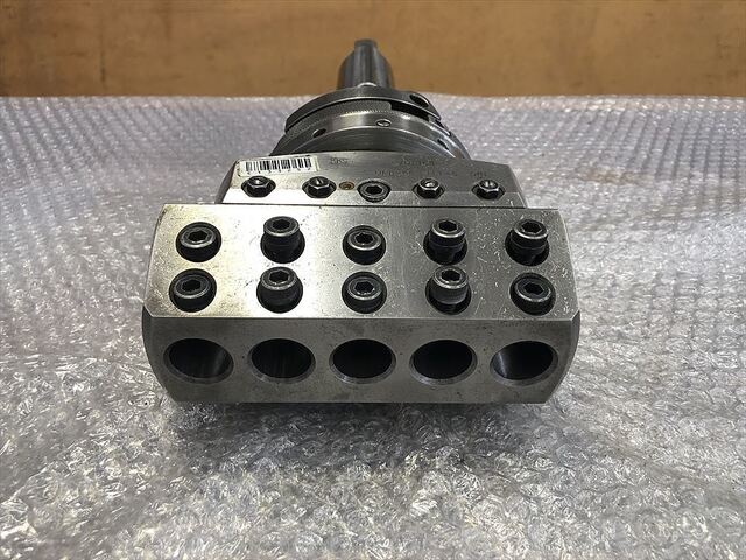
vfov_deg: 49.7
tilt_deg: -37.4
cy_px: 280
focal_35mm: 28
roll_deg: -1.6
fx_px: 603
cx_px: 373
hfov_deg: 63.4
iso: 40
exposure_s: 1/33
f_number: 1.8
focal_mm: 3.99
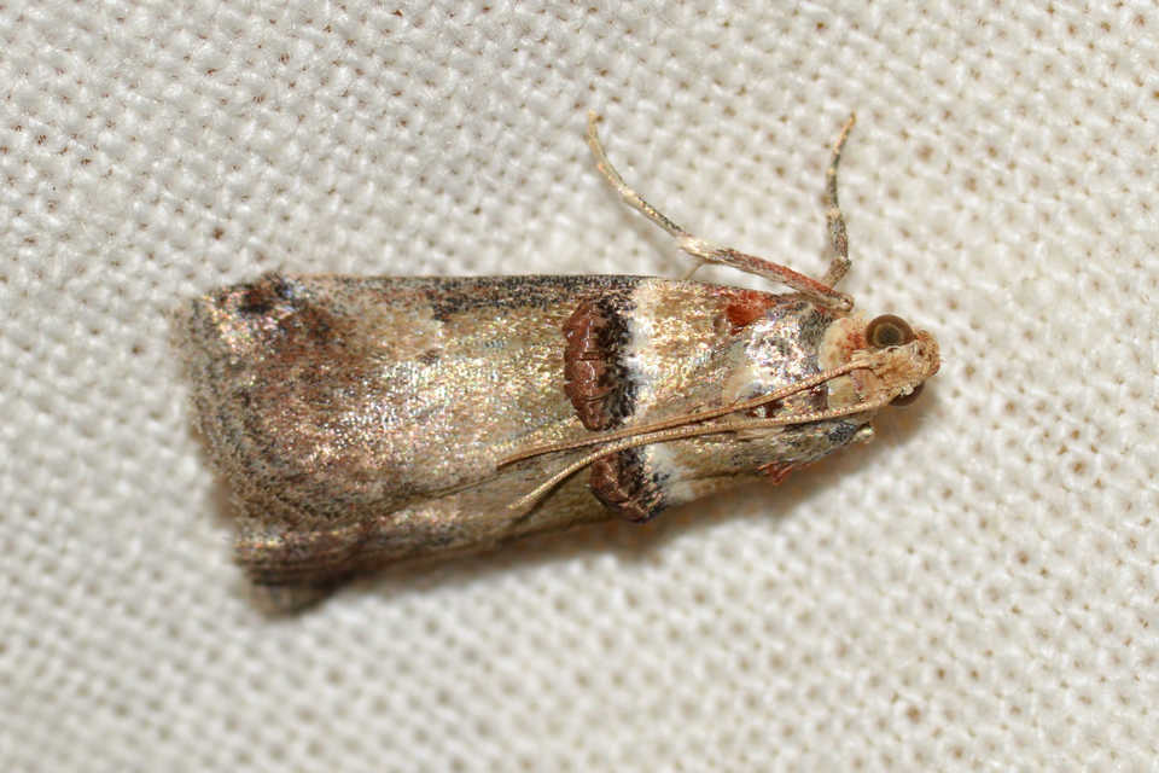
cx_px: 580
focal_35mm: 150
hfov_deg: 13.7
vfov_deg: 9.1
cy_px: 386
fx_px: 4829
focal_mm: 100
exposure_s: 1/200
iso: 100
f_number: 18
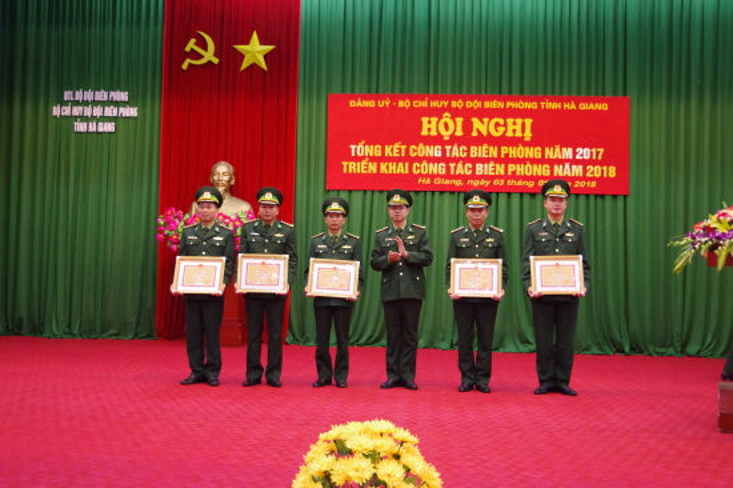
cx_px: 366
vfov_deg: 36.8
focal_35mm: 36
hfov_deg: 53.2
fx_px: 733
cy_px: 244
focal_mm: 24
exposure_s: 1/30
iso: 3200
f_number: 4
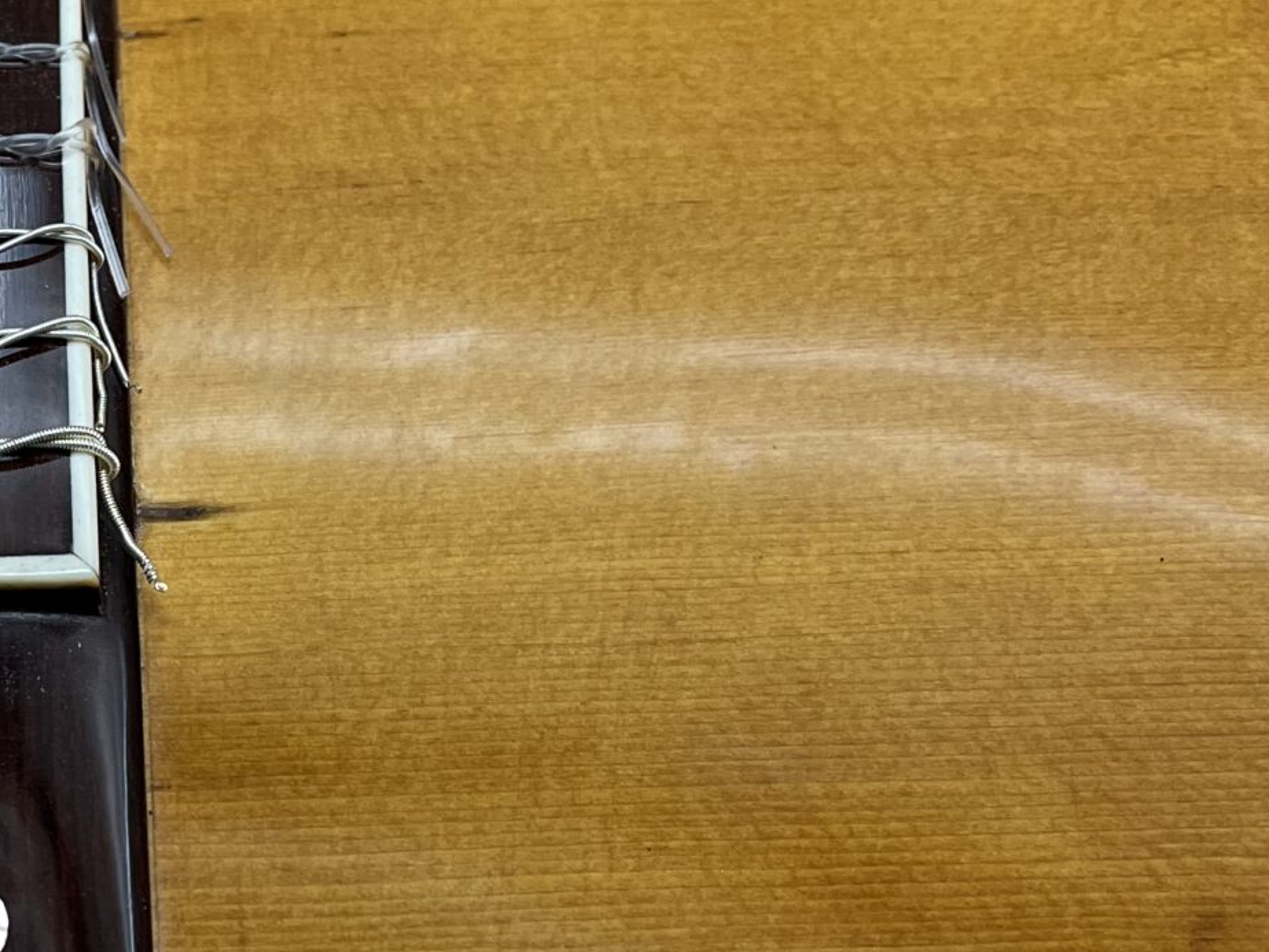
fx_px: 2639
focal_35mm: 72
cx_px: -7
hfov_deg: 25.6
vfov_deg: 20.4
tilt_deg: -58.3
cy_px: 613
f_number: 1.6
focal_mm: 5.1
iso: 100
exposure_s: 1/100
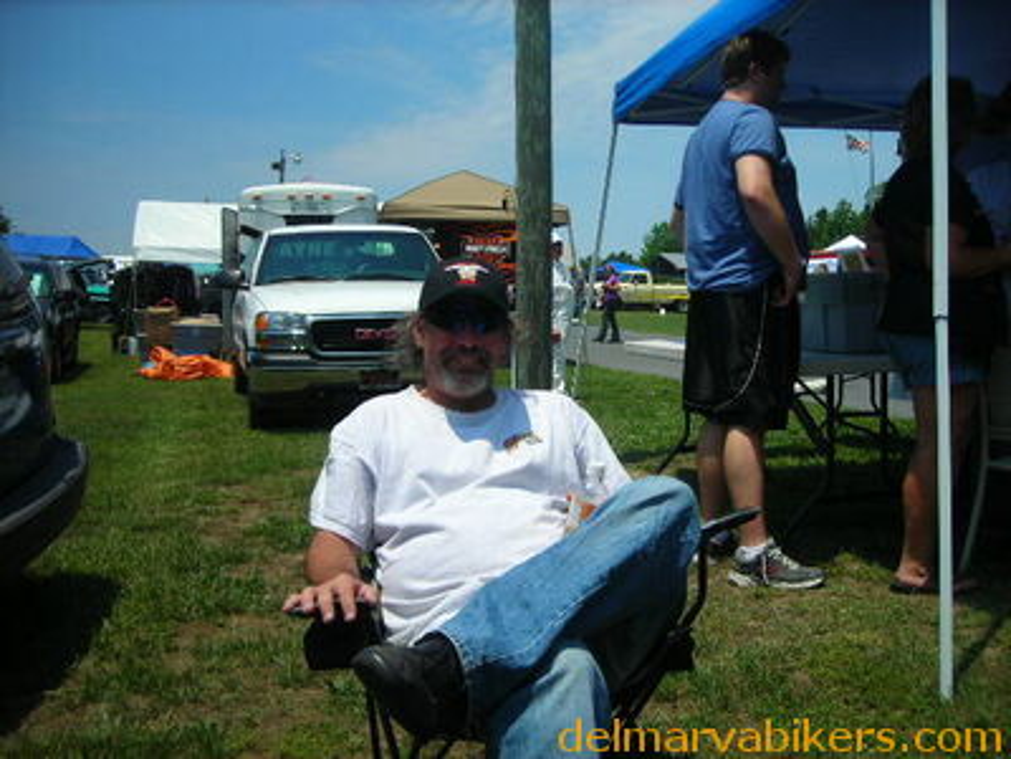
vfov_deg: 37.7
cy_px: 380
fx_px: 1110
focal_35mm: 38
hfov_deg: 49.0
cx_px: 506
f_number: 6.4
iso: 50
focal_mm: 6.3
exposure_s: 1/276
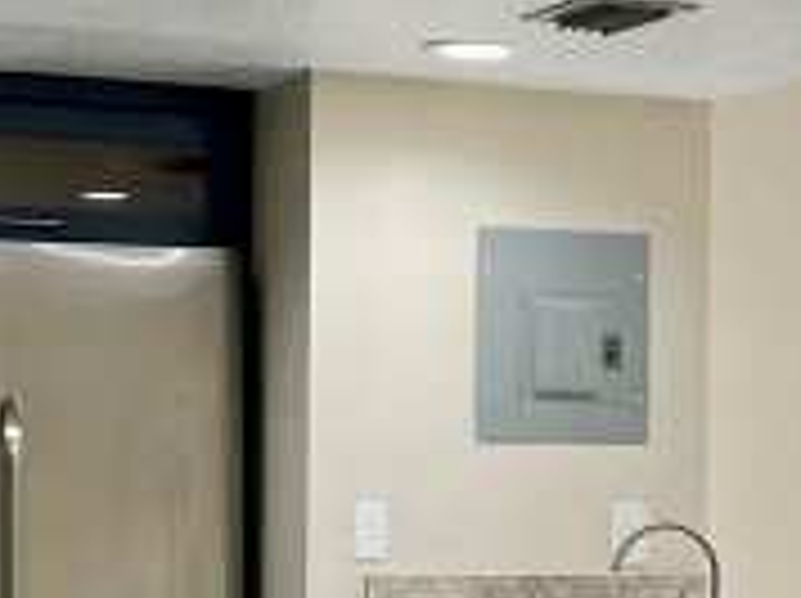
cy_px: 544
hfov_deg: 16.6
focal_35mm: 117
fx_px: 2704
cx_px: 716
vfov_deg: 12.5
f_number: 1.6
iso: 32
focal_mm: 5.1
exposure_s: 1/150
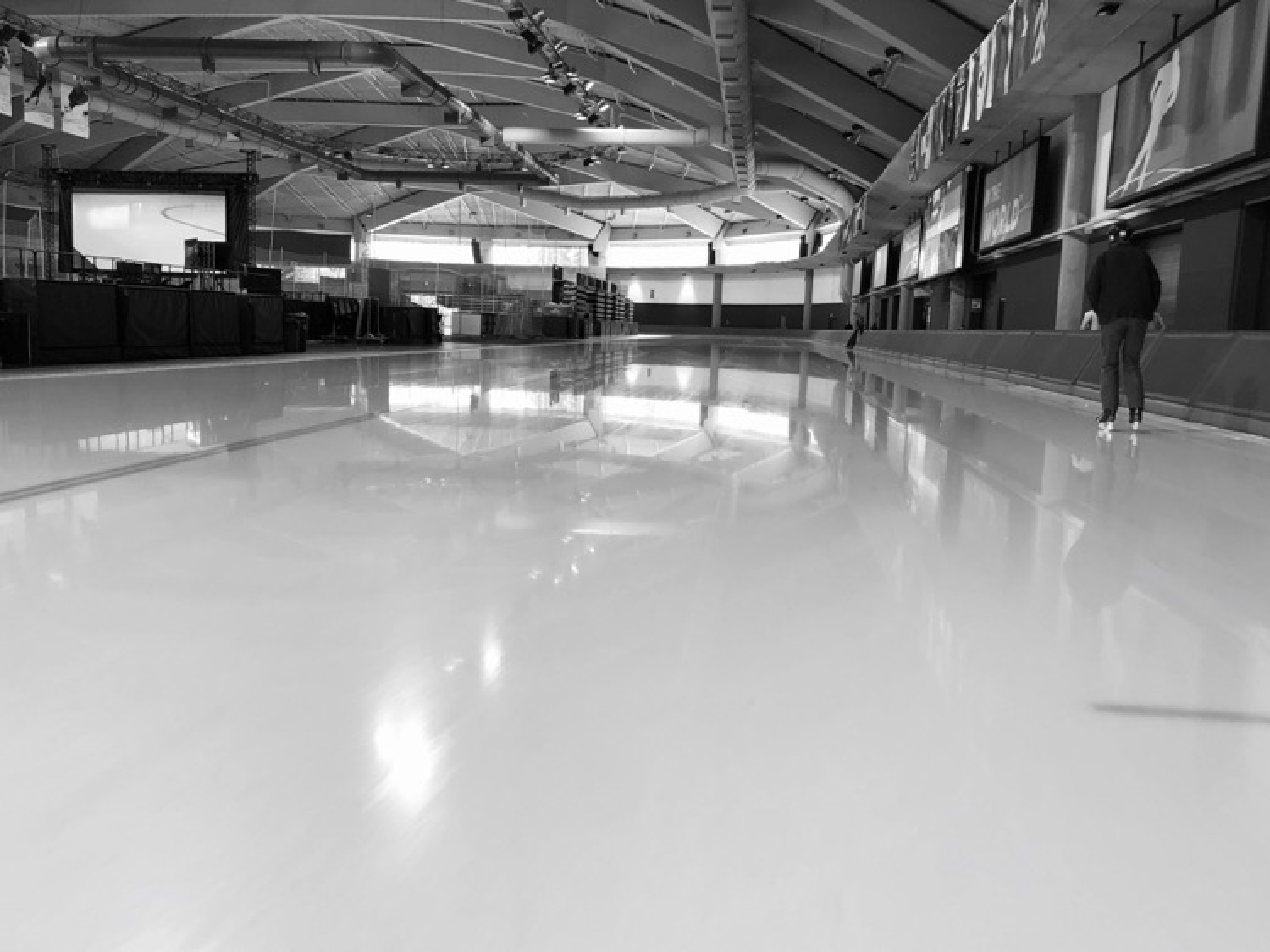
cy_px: 476
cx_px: 635
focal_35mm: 28
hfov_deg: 63.5
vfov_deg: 49.7
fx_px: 1027
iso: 64
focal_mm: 4
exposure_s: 1/120
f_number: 1.8
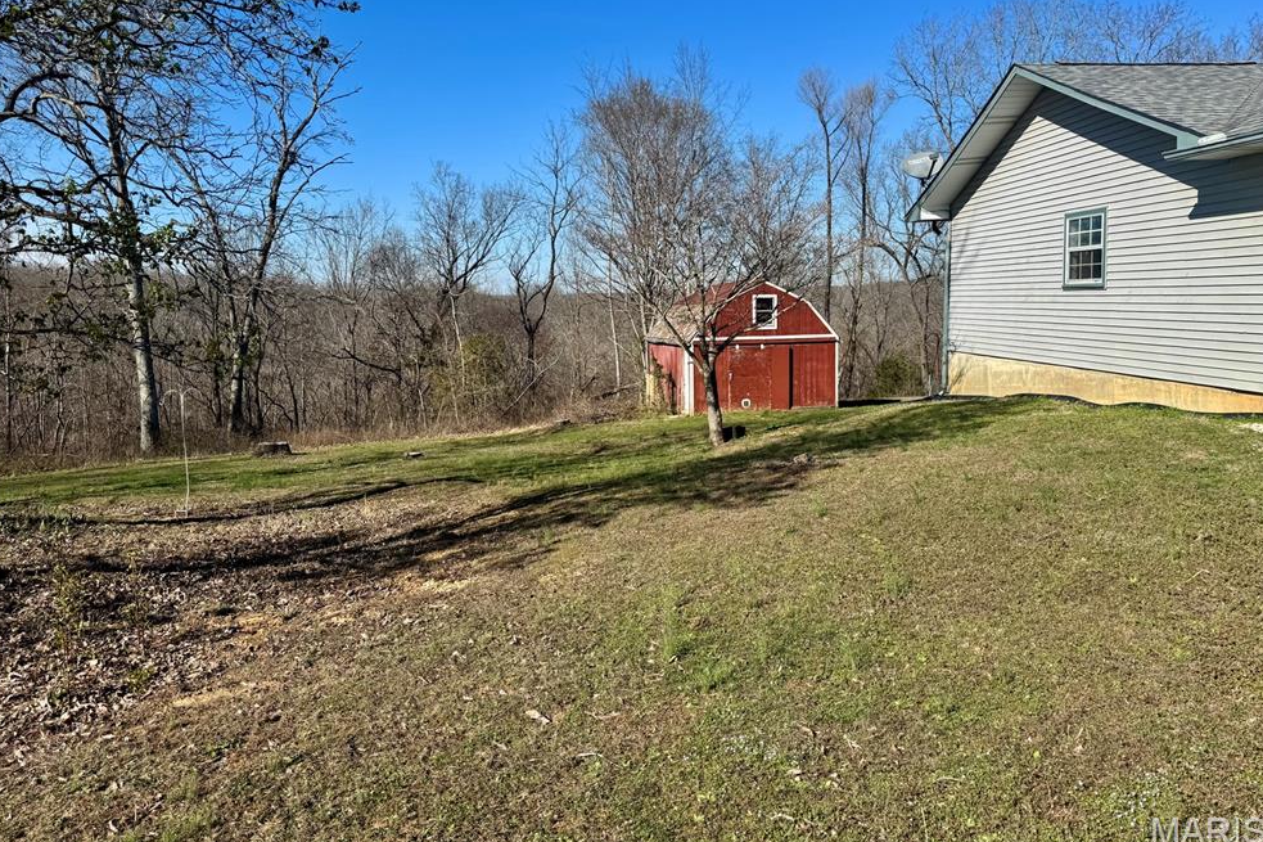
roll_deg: +1.2
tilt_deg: -3.7
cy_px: 365
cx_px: 622
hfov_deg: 69.4
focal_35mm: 26
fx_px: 912
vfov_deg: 49.4
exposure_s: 1/4950
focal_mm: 6.76
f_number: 1.78
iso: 80
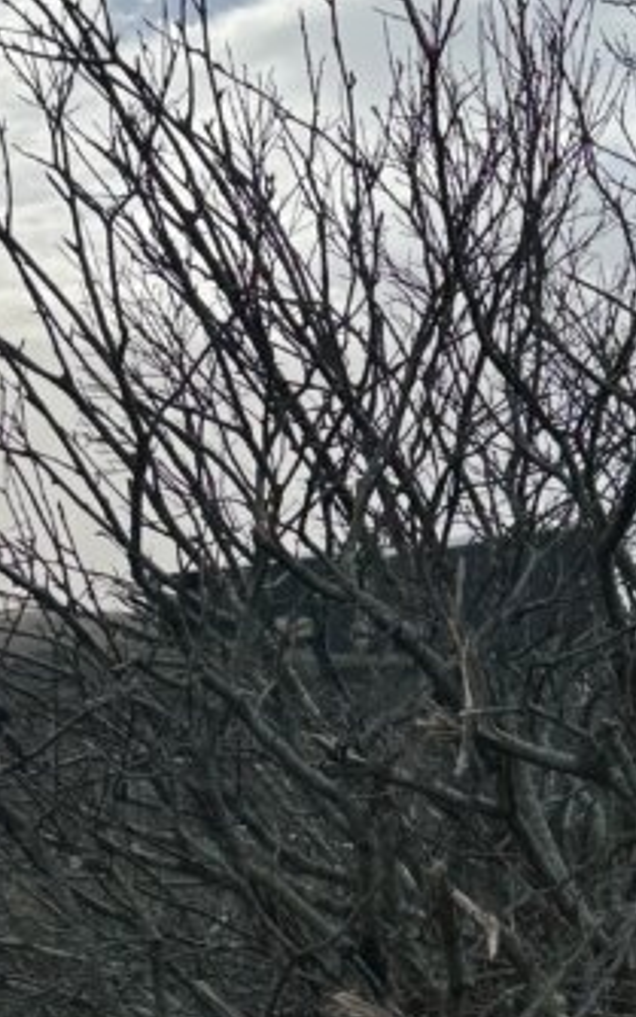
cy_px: 913
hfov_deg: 16.6
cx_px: 155
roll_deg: -0.3
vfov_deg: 25.6
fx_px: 2161
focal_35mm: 78
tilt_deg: -5.7
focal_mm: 6.76
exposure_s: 1/6410
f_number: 1.78
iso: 80
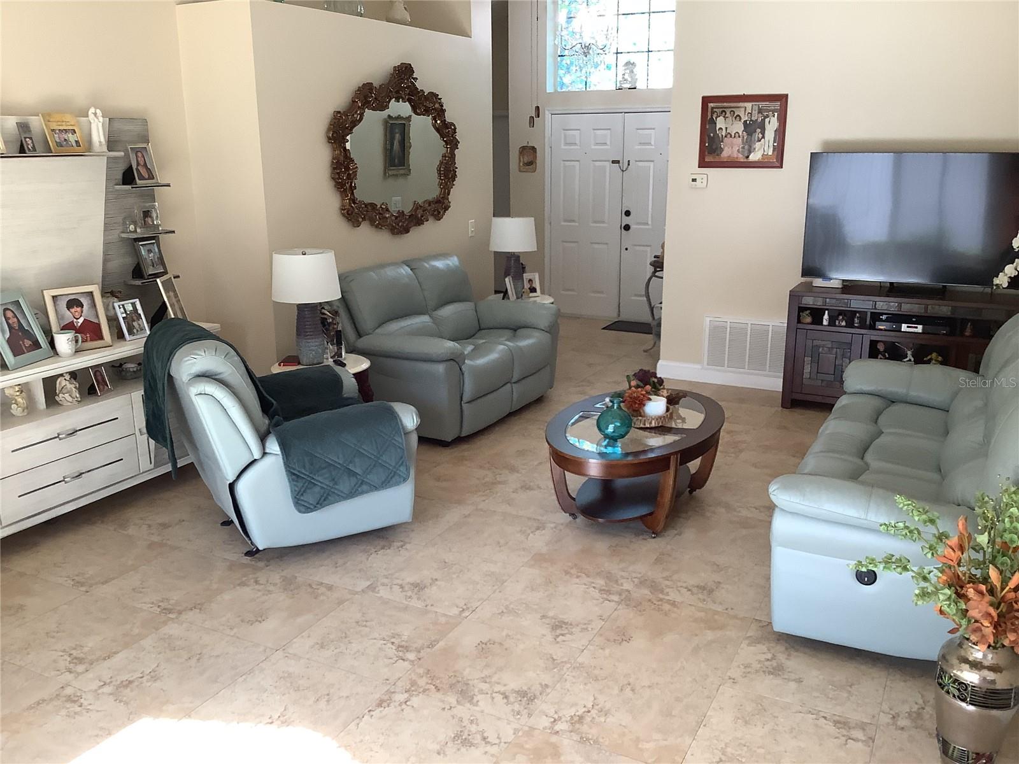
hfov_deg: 58.4
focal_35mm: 31
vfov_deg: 45.4
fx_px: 913
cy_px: 382
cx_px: 510
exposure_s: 1/60
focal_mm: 3.3
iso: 100
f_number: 2.4
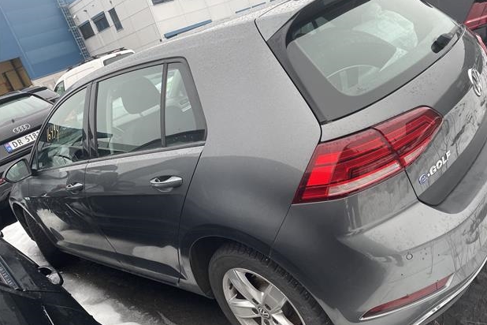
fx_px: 379
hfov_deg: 65.5
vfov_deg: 46.3
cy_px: 147
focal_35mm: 28
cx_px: 249
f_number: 1.6
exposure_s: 1/121
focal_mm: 4.2
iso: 80
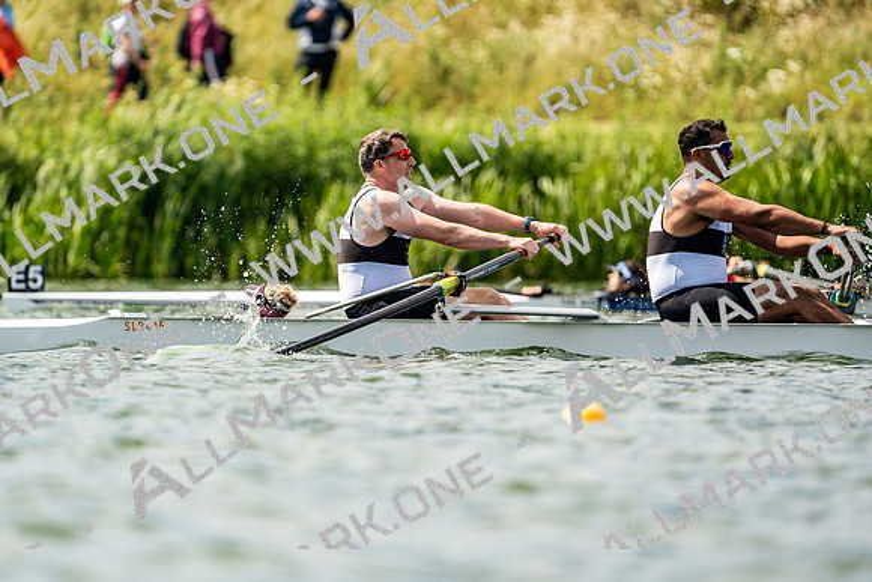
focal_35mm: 600
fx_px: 14536
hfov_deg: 3.4
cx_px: 436
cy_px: 291
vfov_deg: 2.3
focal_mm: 600
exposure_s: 1/2000
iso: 320
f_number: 6.3
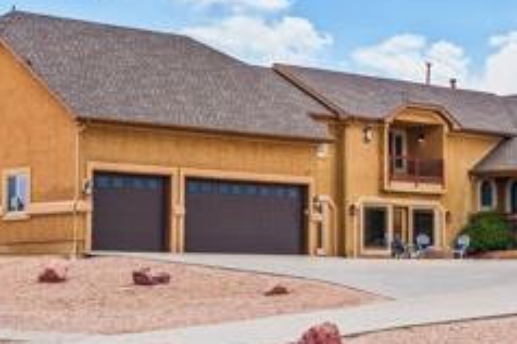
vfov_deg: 12.9
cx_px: 421
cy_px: 142
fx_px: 1520
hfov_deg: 19.1
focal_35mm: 106
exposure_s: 1/40
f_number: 8
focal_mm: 28
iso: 160
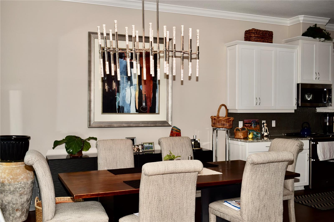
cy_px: 111
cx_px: 167
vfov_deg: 35.5
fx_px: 348
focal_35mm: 38
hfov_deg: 51.3
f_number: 4
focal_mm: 25
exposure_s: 1/60
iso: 100
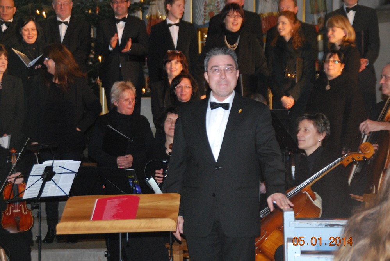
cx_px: 195
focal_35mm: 102
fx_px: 1106
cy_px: 130
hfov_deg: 20.0
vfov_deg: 13.5
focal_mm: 68
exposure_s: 1/60
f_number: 5.3
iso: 1600
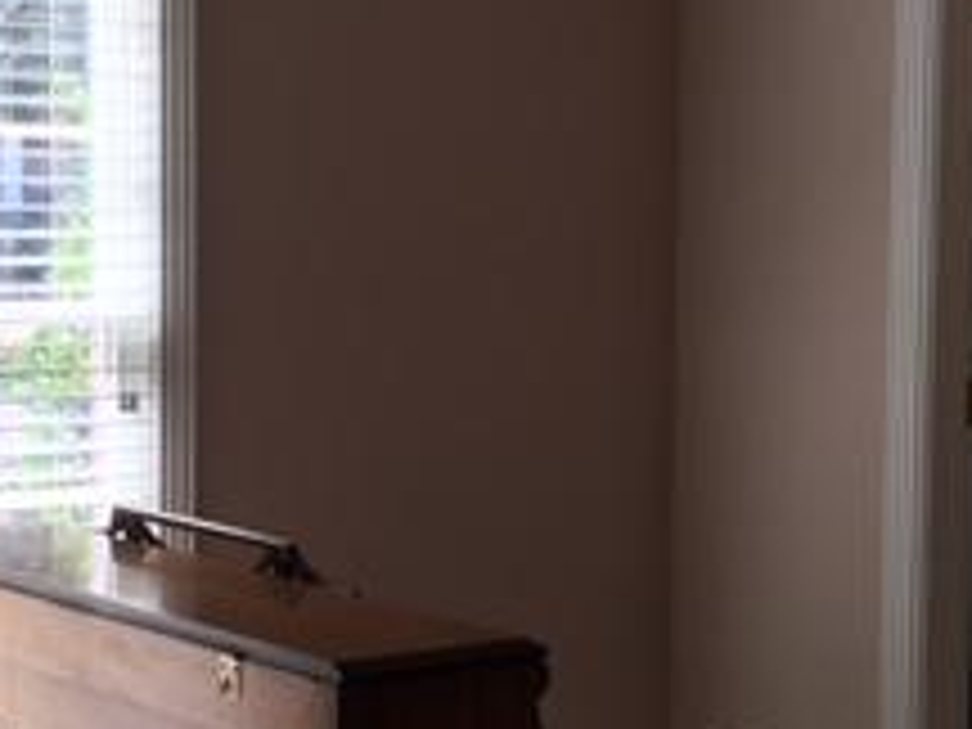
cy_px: 382
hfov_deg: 22.6
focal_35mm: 86
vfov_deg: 17.2
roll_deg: -0.7
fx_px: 2415
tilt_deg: -4.4
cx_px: 670
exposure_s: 1/120
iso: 25
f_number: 2.2
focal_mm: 4.15
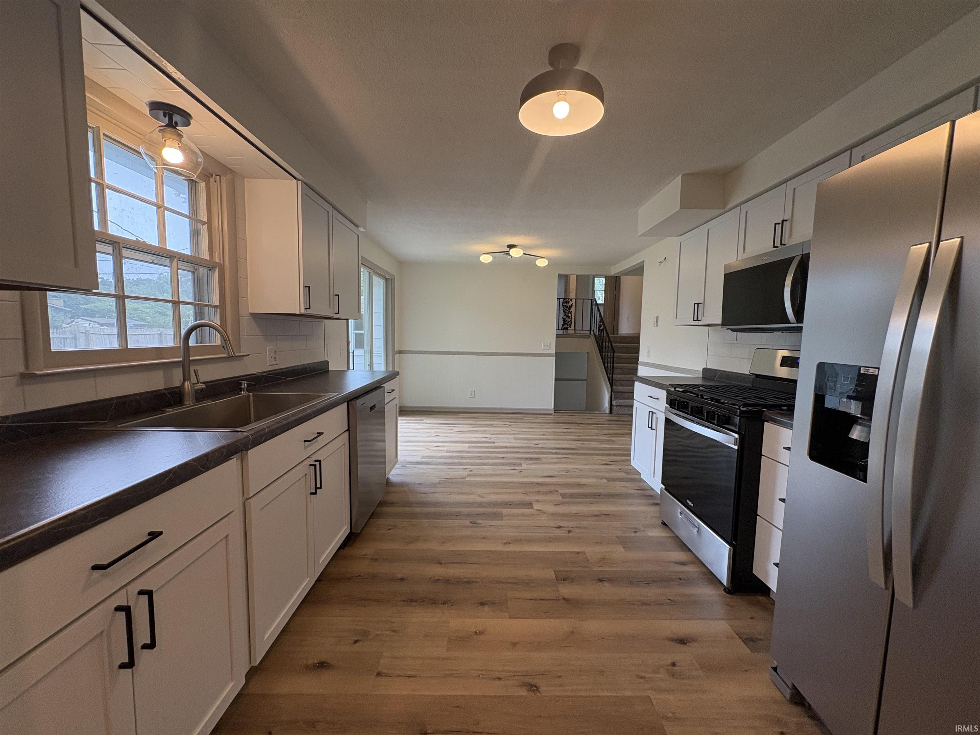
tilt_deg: -4.9
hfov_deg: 102.1
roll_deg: -1.1
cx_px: 490
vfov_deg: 85.7
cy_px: 368
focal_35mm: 14
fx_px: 396
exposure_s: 1/120
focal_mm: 2.22
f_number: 2.2
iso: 200
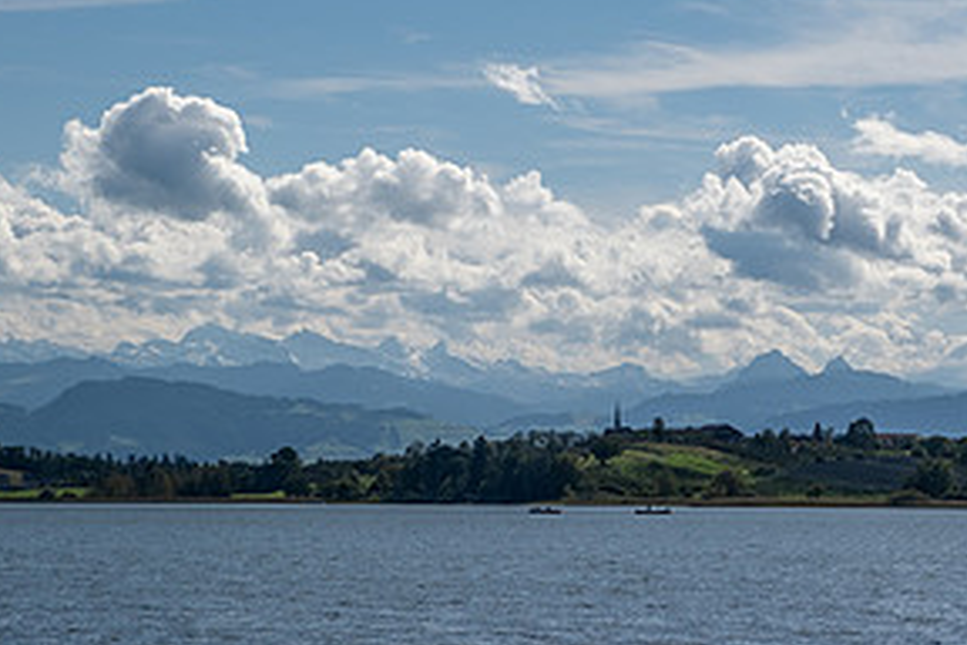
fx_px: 4485
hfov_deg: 12.2
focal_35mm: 167
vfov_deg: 8.2
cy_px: 398
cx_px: 816
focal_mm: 55
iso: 160
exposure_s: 1/850
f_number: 5.6
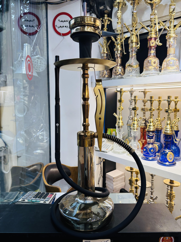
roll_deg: -1.0
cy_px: 121
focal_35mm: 26
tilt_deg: -7.8
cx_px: 90
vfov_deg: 67.3
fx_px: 181
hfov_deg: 53.1
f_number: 1.6
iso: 32
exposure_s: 1/113
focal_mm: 5.96
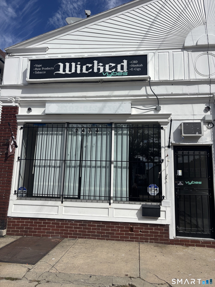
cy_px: 144
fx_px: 215
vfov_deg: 67.3
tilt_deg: +9.8
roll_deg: -2.0
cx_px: 108
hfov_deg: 53.1
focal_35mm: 26
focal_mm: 5.96
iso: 50
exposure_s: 1/5618
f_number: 1.6
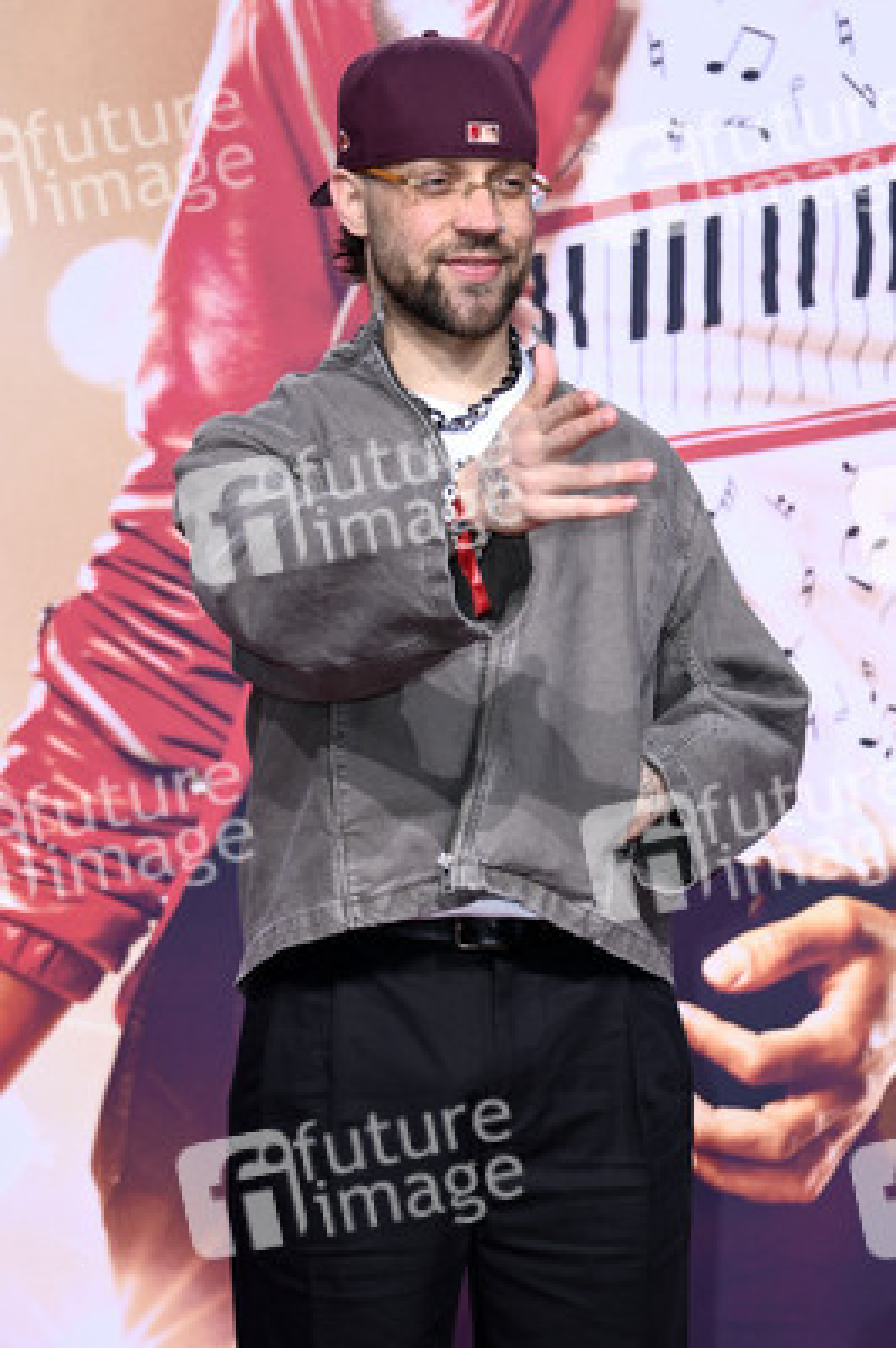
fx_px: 3926
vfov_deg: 19.5
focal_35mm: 105
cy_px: 674
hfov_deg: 13.0
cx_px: 448
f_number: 5.6
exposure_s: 1/250
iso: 400
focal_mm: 105
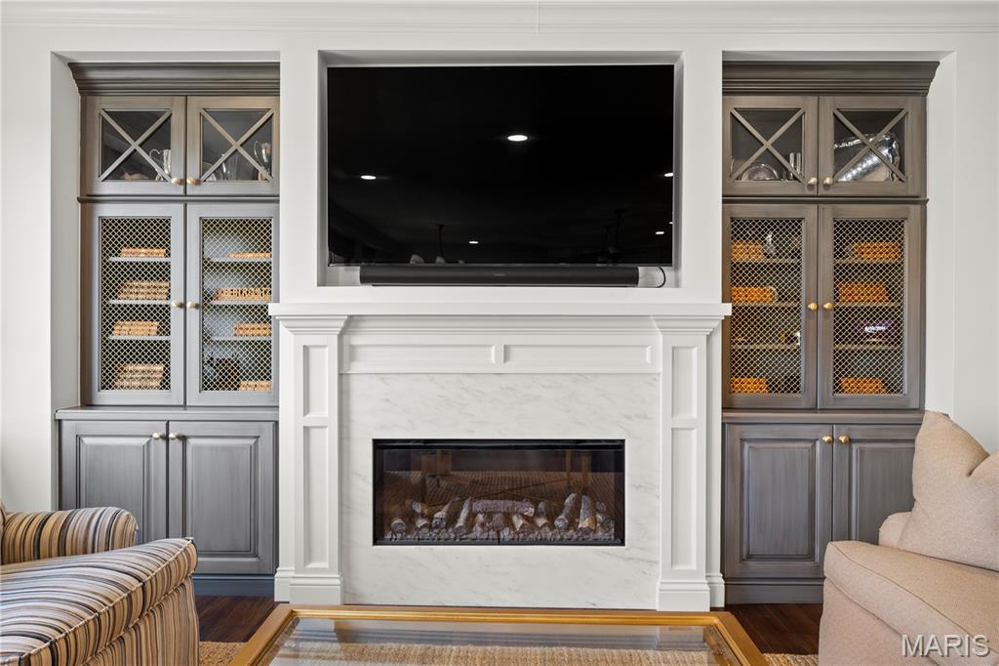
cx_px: 500
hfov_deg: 73.8
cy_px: 333
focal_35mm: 24
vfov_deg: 53.1
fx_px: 666
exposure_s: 1/13
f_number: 7.1
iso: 400
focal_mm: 24
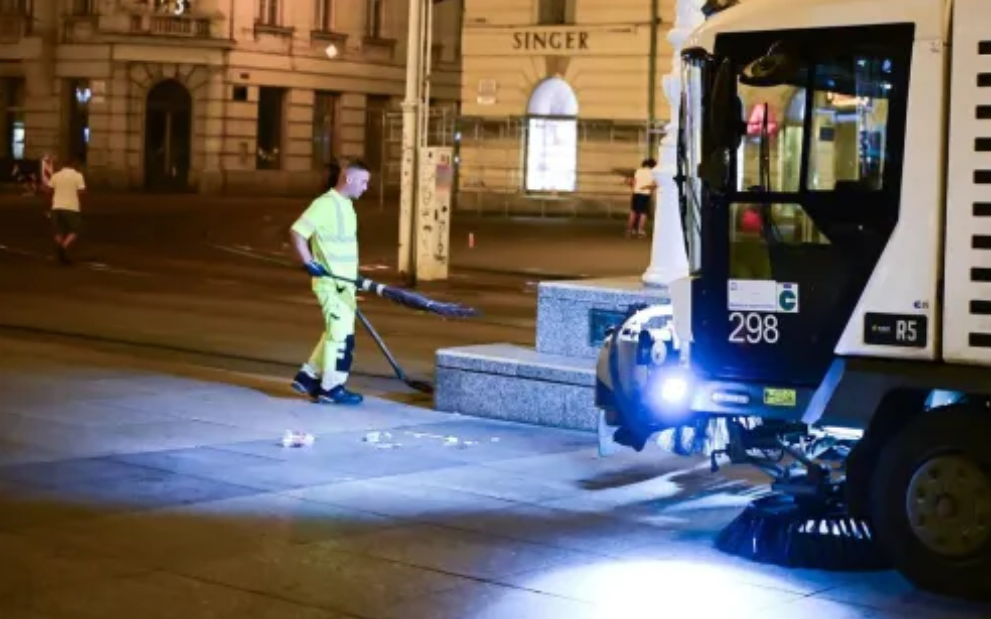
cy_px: 180
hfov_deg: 31.9
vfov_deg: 20.5
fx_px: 1701
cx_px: 751
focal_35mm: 63
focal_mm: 40
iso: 6400
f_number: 2
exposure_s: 1/500
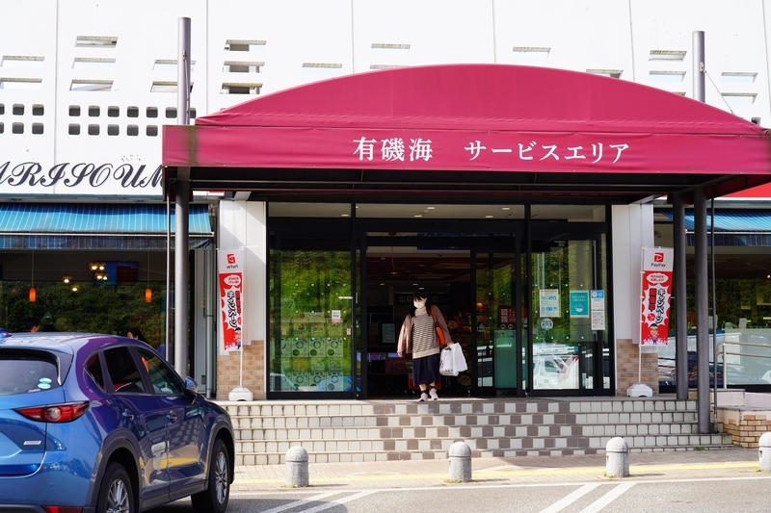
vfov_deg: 20.9
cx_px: 386
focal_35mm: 65
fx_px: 1392
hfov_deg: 31.0
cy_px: 256
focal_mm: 65
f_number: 6.3
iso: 250
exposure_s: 1/400
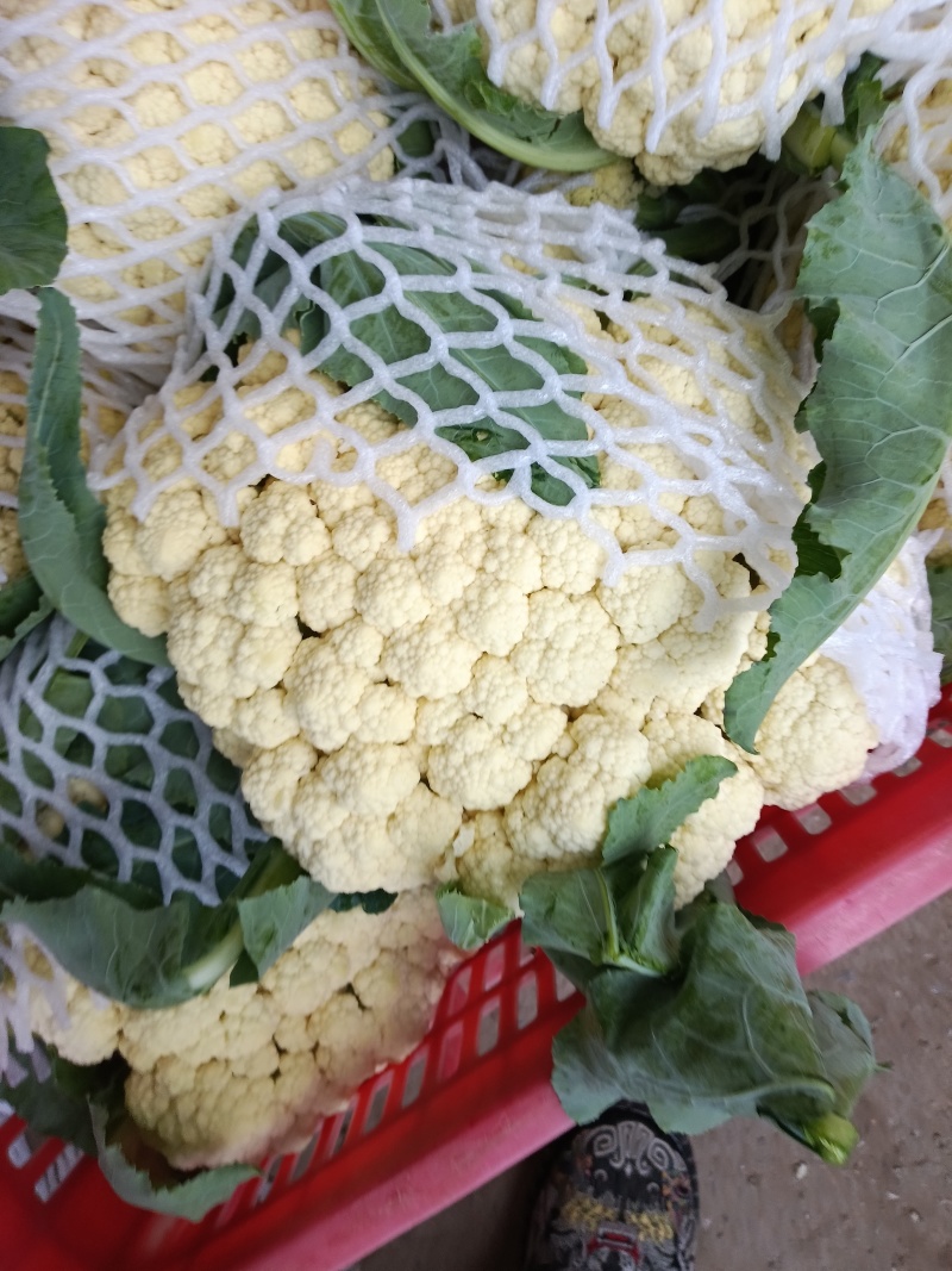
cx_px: 476
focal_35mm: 27
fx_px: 990
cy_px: 636
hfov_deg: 51.3
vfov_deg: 65.3
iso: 195
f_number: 1.8
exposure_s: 1/33.3
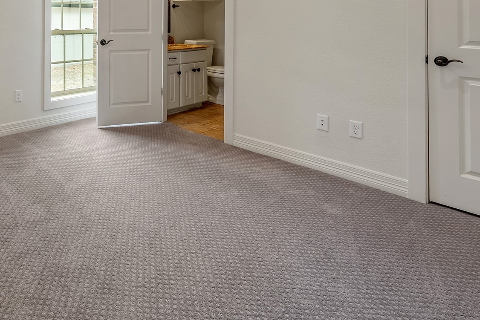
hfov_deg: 58.3
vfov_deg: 42.5
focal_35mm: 27
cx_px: 54
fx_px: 360
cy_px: 13
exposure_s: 1/25
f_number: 8
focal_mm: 14
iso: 800
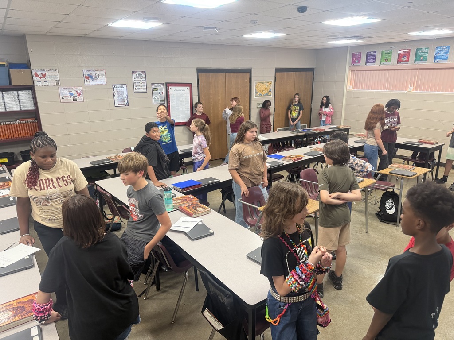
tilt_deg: -16.4
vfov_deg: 56.8
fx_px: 315
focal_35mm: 24
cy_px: 170
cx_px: 227
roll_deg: +1.4
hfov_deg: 71.6
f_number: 1.78
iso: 250
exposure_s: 1/60
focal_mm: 6.76
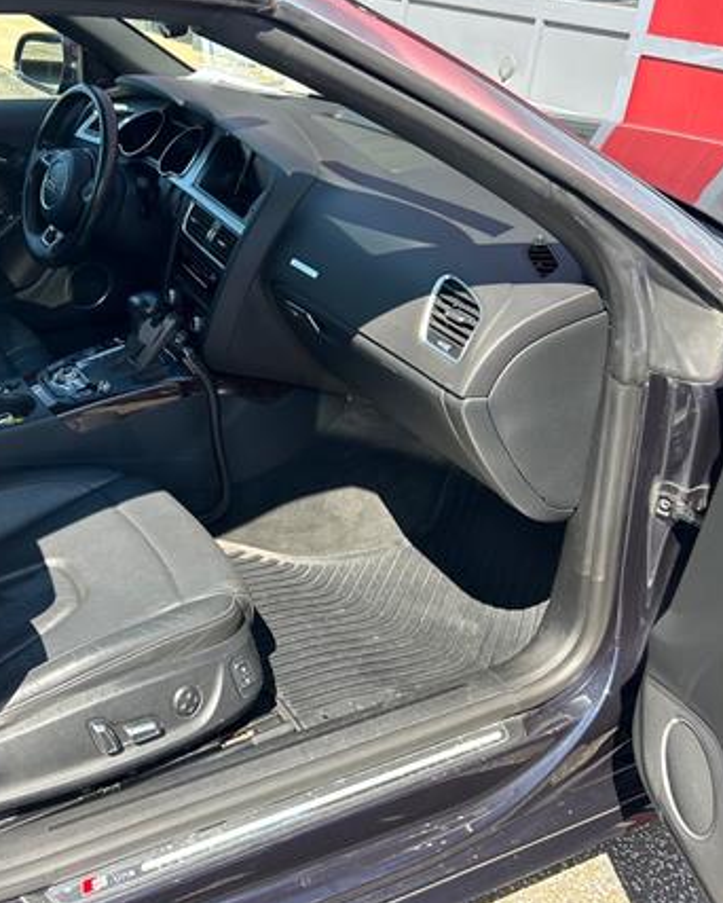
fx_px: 1016
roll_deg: -1.4
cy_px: 414
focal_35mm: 38
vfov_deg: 47.9
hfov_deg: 37.5
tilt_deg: -27.9
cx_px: 125
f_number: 1.5
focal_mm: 5.7
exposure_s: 1/521
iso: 50
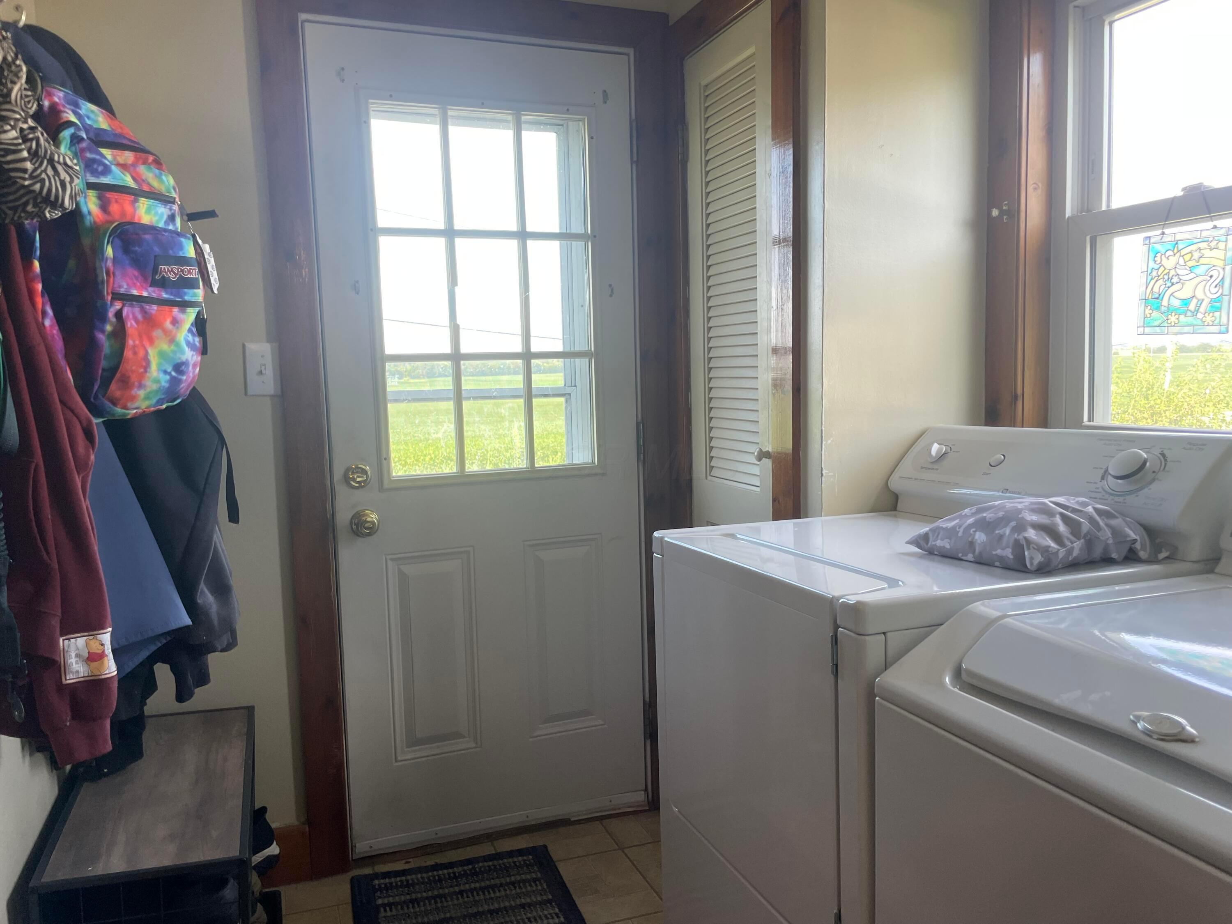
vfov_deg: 53.1
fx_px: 925
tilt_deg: -4.7
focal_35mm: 26
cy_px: 462
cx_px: 616
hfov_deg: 67.3
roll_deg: +1.8
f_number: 1.6
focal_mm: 4.2
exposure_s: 1/121
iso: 64
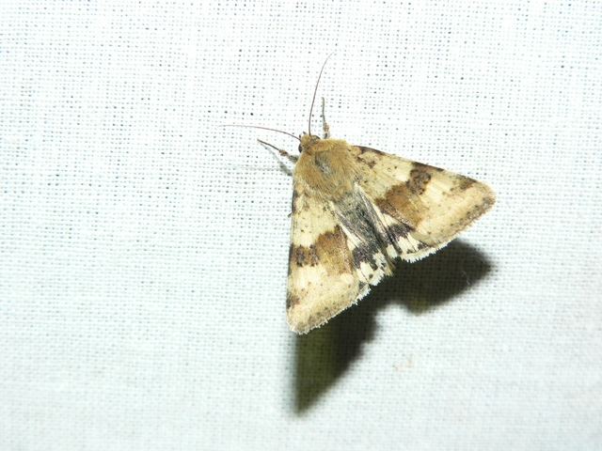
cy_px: 226
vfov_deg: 14.8
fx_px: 1739
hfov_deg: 19.6
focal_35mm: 100
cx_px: 301
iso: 100
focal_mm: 16.6
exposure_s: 1/60
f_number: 4
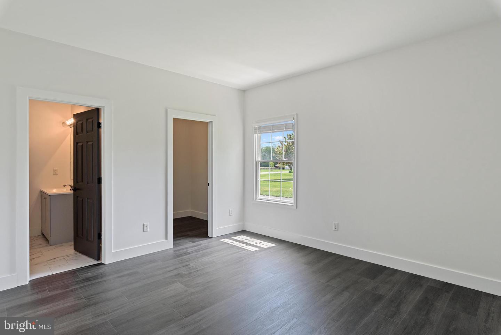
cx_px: 250
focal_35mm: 19
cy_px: 168
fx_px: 264
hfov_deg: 86.9
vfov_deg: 64.6
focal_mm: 19
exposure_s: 1/20
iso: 400
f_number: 8
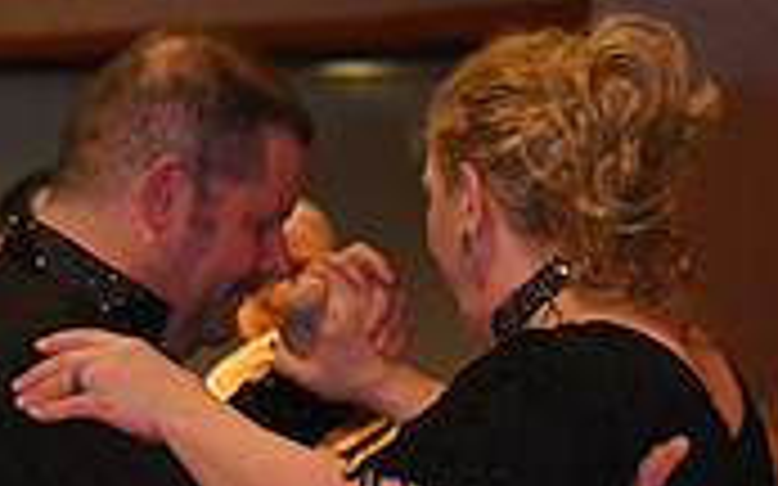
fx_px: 6889
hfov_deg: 6.4
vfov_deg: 4.0
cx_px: 65
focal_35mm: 325
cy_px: 940
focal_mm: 95
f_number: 4
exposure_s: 1/100
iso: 4000
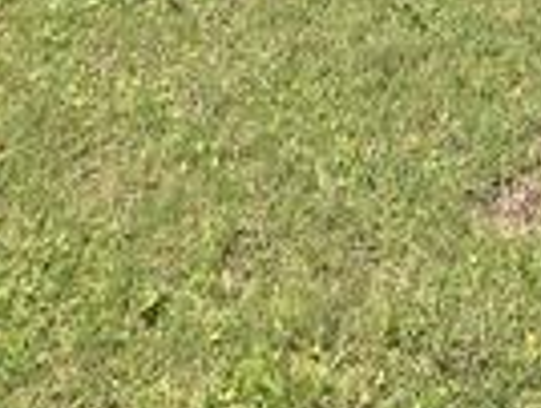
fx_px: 1550
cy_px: -768
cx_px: 460
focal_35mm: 99
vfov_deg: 10.8
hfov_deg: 19.5
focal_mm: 1.7
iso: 25
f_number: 2.2
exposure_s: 1/1395
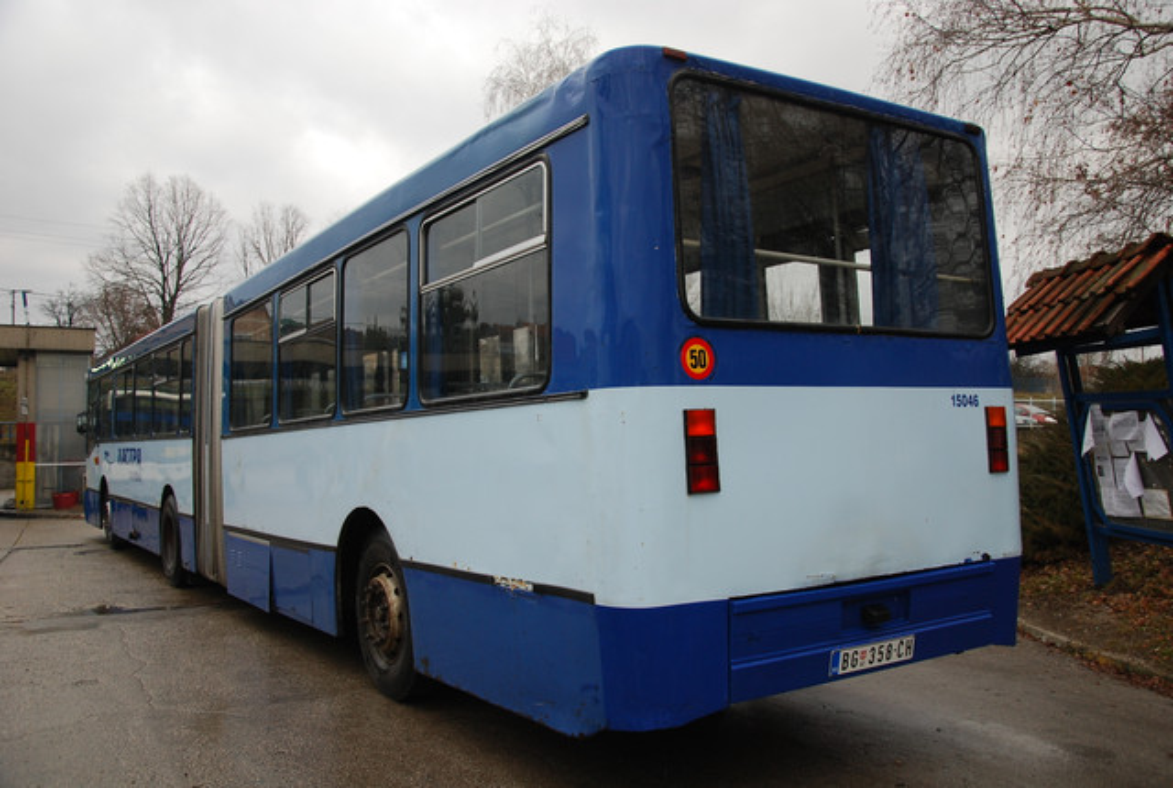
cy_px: 394
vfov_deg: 41.9
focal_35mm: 32
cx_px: 586
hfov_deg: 59.4
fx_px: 1029
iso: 250
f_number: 3.8
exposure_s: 1/50
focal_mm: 21
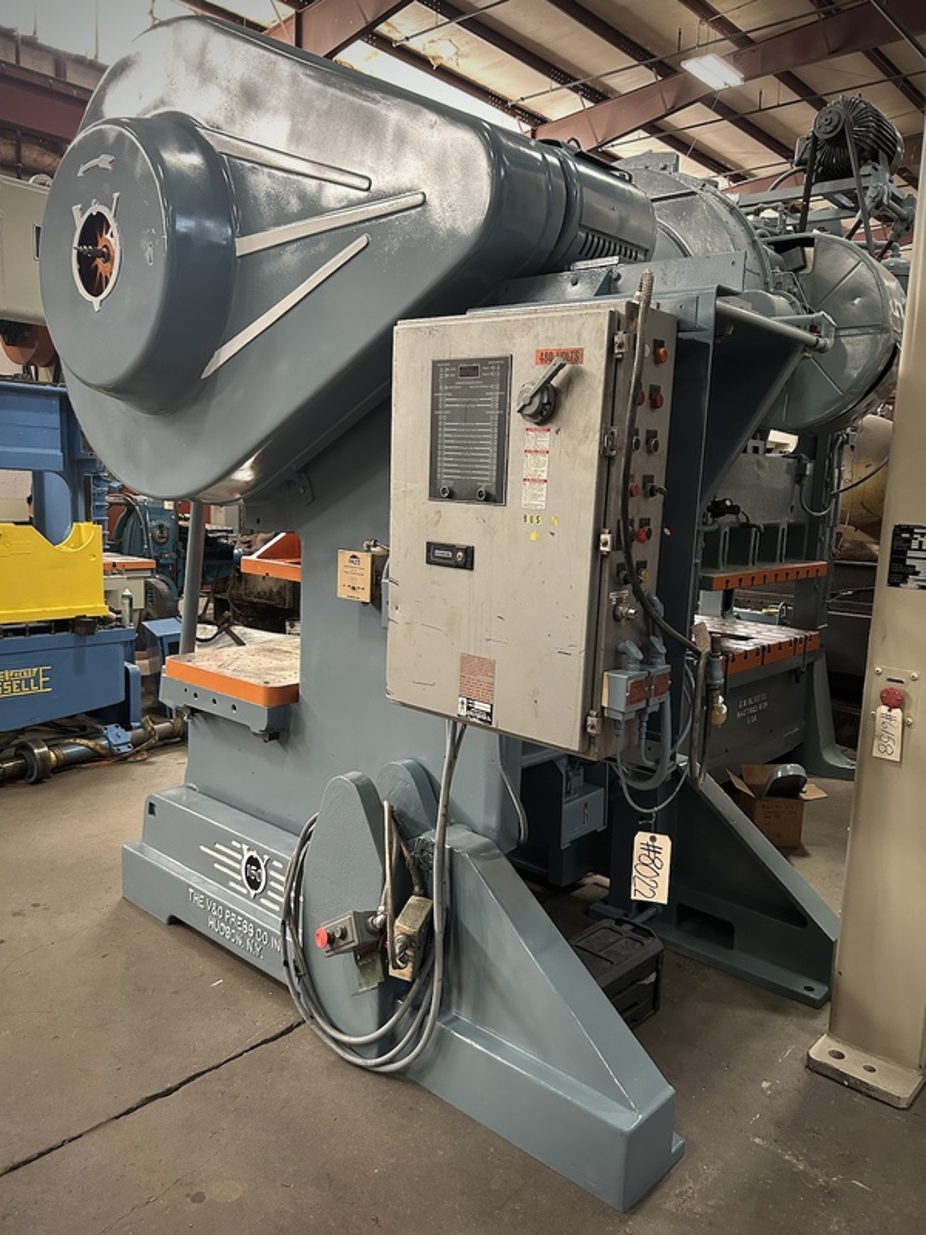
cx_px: 463
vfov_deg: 67.3
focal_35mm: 26
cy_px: 618
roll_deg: -1.2
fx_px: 927
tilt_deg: -7.2
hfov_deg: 53.1
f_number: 1.5
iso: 250
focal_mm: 5.7
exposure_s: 1/60
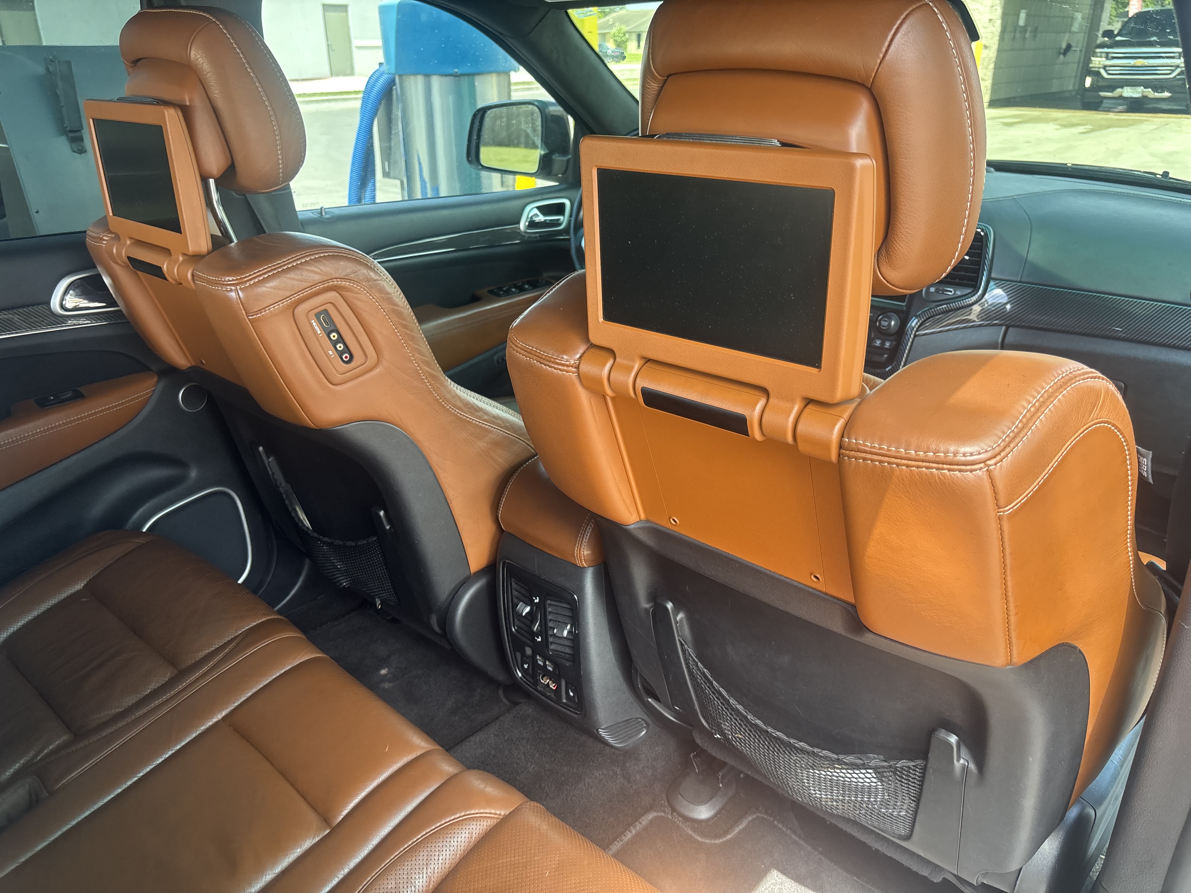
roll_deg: +0.2
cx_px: 596
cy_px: 446
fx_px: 895
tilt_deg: -25.3
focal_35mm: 26
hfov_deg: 67.3
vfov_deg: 53.1
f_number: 1.6
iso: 100
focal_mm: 5.96
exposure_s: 1/121
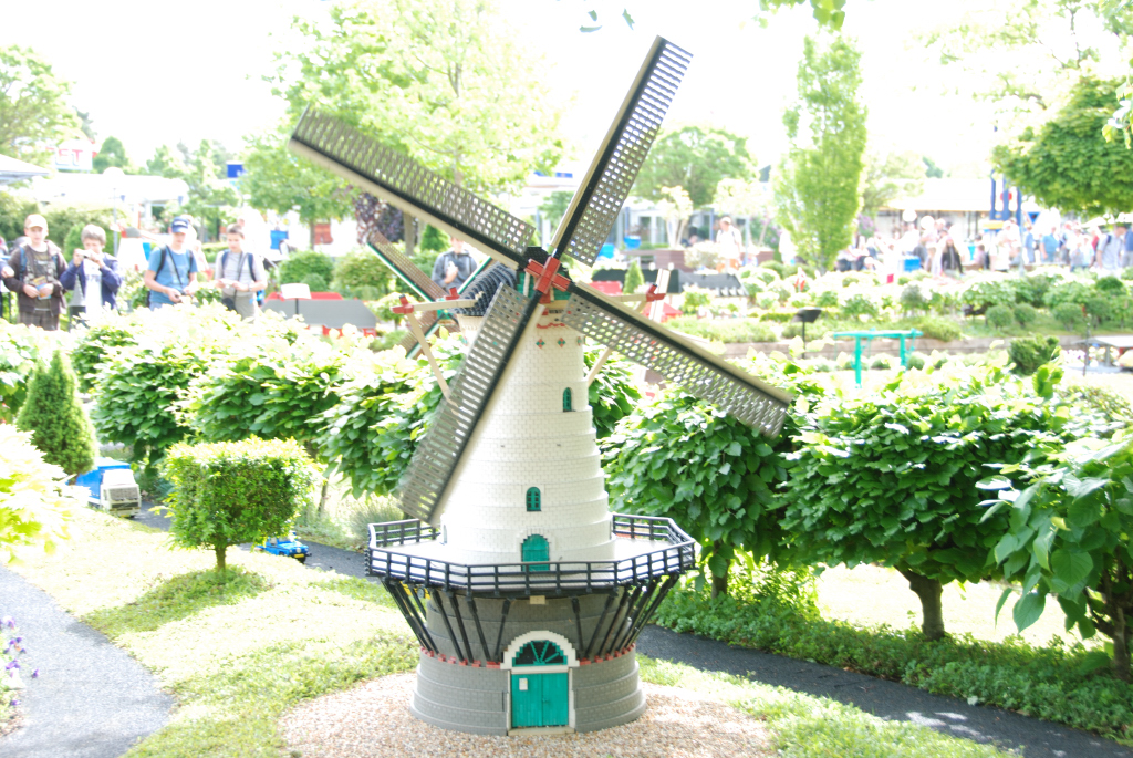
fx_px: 1796
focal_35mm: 57
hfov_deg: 35.0
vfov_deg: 23.8
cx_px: 566
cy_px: 379
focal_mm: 38
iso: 100
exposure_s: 1/40
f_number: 4.5
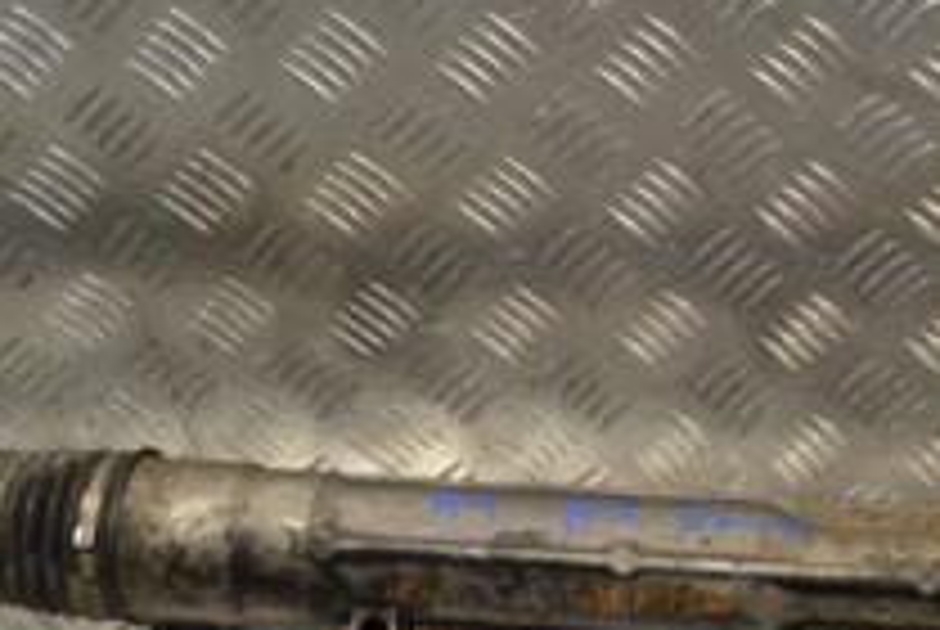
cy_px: 374
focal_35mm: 86
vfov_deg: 15.9
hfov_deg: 22.8
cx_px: 909
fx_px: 2249
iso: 360
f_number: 5.6
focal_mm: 20
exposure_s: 1/125
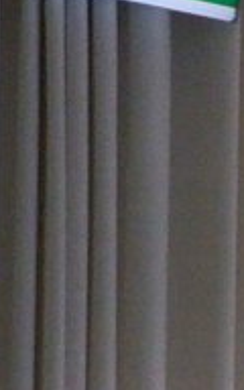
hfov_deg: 2.0
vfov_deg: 3.4
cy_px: 1247
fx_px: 6426
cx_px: 1948
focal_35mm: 604
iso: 2500
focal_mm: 38.5
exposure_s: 1/125
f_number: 5.2
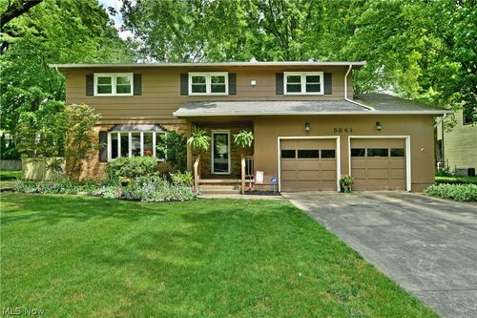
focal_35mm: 21
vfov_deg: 59.5
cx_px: 238
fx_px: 278
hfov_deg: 81.2
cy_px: 159
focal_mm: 14
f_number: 6.3
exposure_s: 1/320
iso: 160
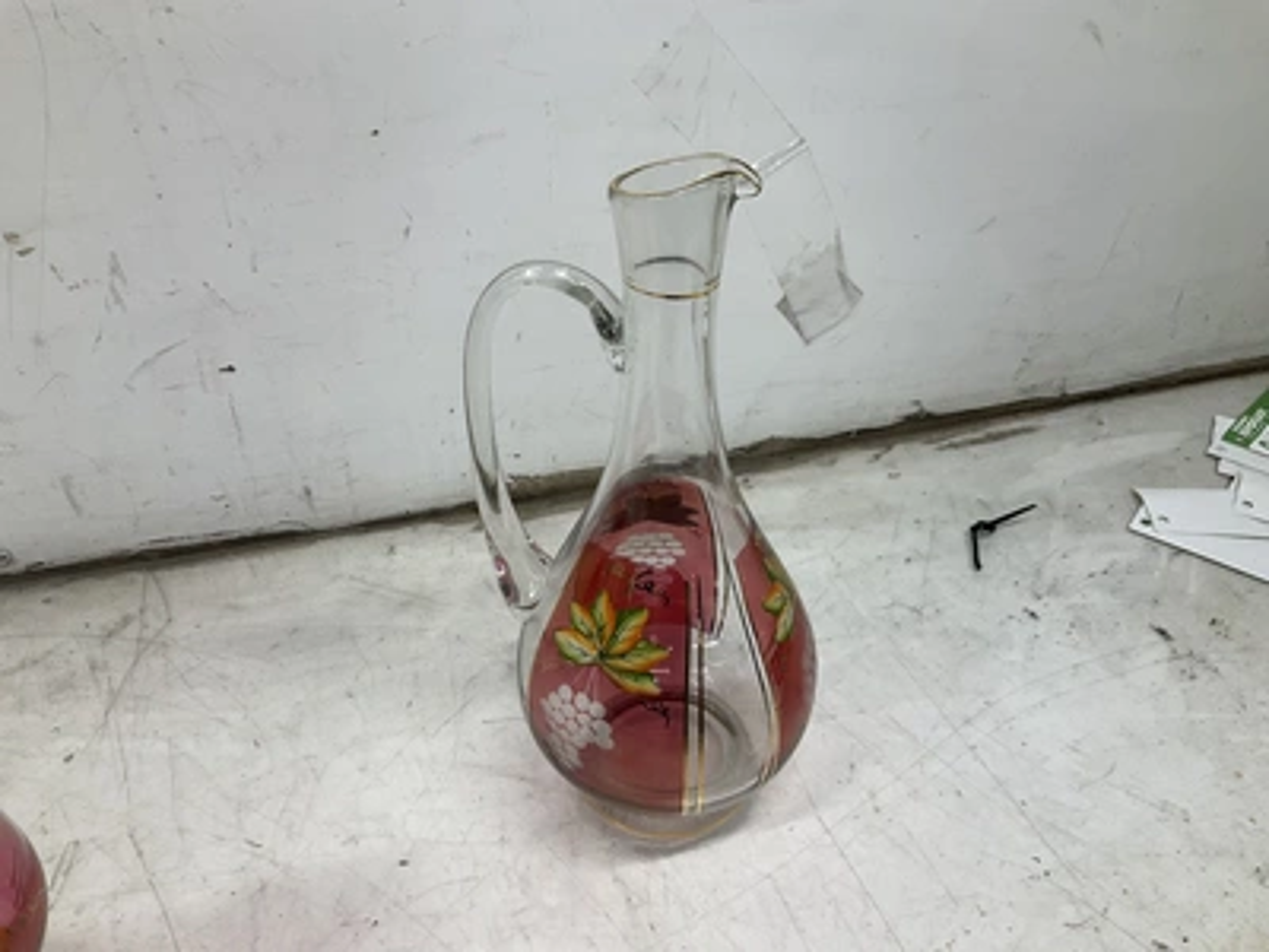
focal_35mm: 29
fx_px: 1063
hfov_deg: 61.7
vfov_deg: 48.2
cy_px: 476
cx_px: 634
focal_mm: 3
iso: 25
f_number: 1.8
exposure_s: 1/120
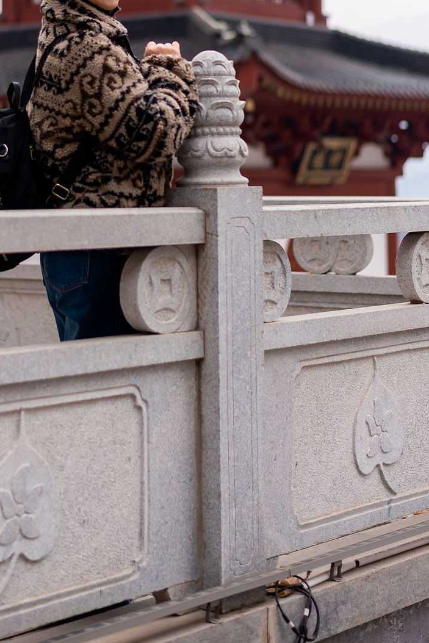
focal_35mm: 91
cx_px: 150
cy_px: 95
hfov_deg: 15.0
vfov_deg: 22.0
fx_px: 1626
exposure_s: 1/2500
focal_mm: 50
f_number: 1.8
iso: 100
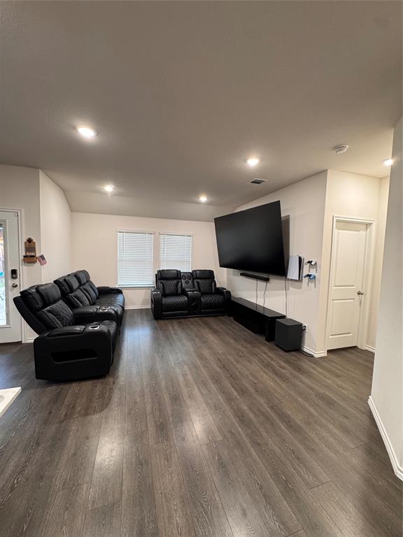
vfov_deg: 102.1
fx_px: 217
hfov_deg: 85.7
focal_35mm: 14
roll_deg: -0.7
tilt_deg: -3.8
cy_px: 268
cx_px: 202
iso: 320
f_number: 2.2
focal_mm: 2.22
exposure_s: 1/60
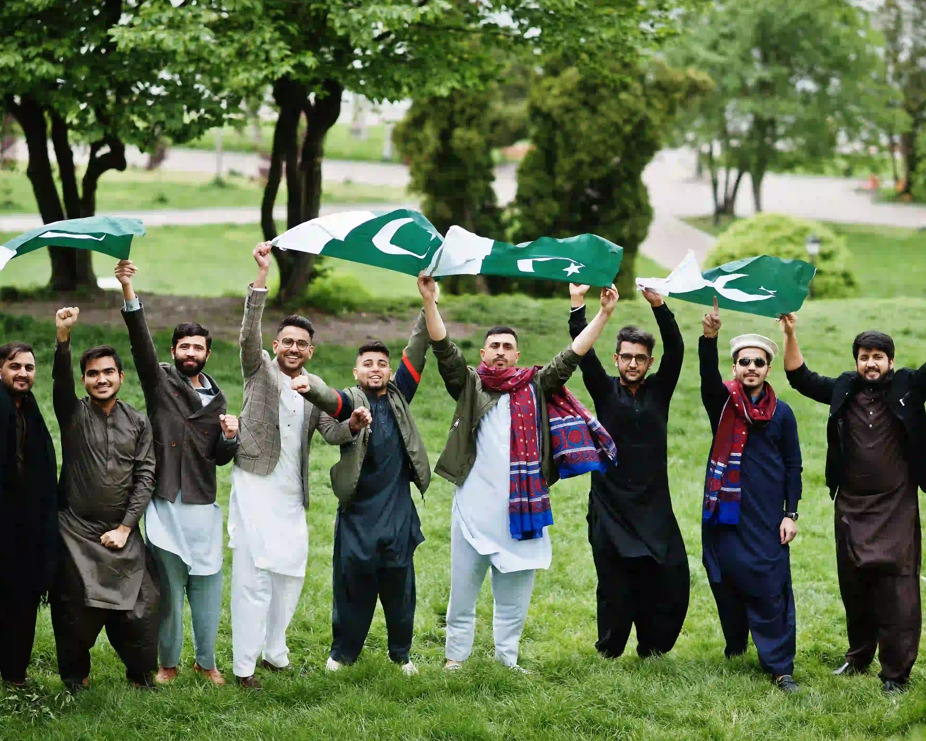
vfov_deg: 16.0
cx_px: 451
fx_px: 2631
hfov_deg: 20.0
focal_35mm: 96
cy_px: 370
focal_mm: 85
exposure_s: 1/1000
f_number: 2.2
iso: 200
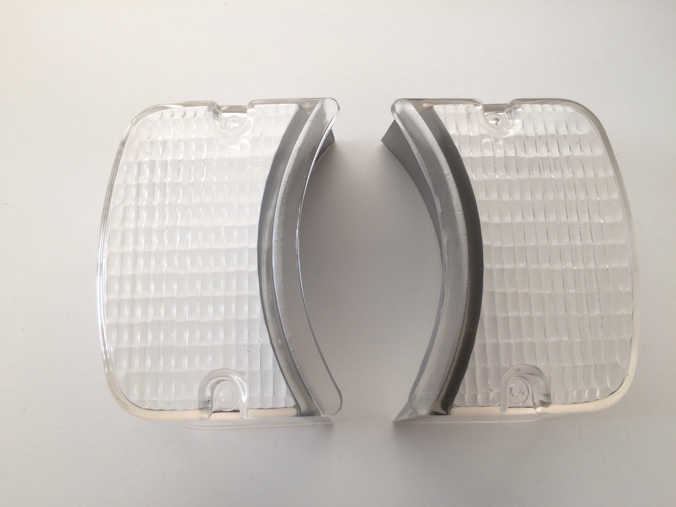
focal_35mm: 29
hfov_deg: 61.7
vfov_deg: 48.2
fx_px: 566
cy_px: 254
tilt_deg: -78.7
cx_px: 338
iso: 40
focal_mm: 4.15
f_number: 2.2
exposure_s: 1/50
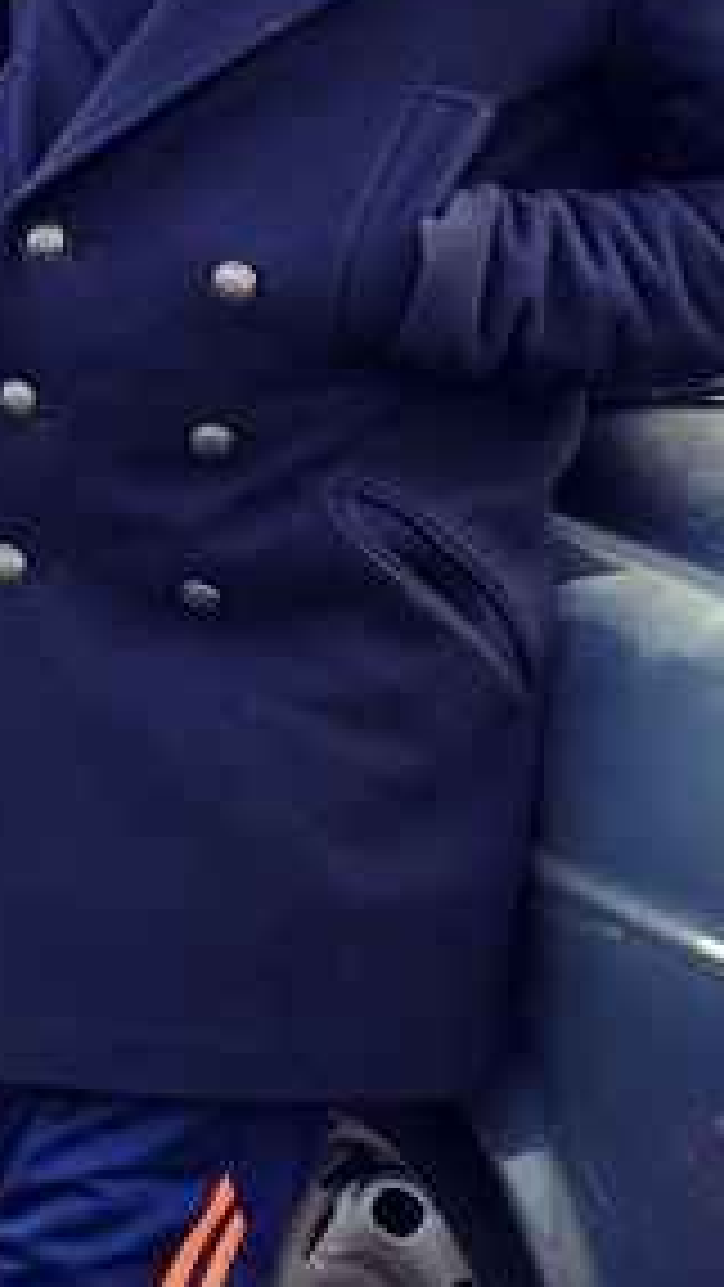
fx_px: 4264
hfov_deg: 9.6
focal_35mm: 125
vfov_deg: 17.1
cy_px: 344
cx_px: 4
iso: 200
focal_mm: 38
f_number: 5
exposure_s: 1/50
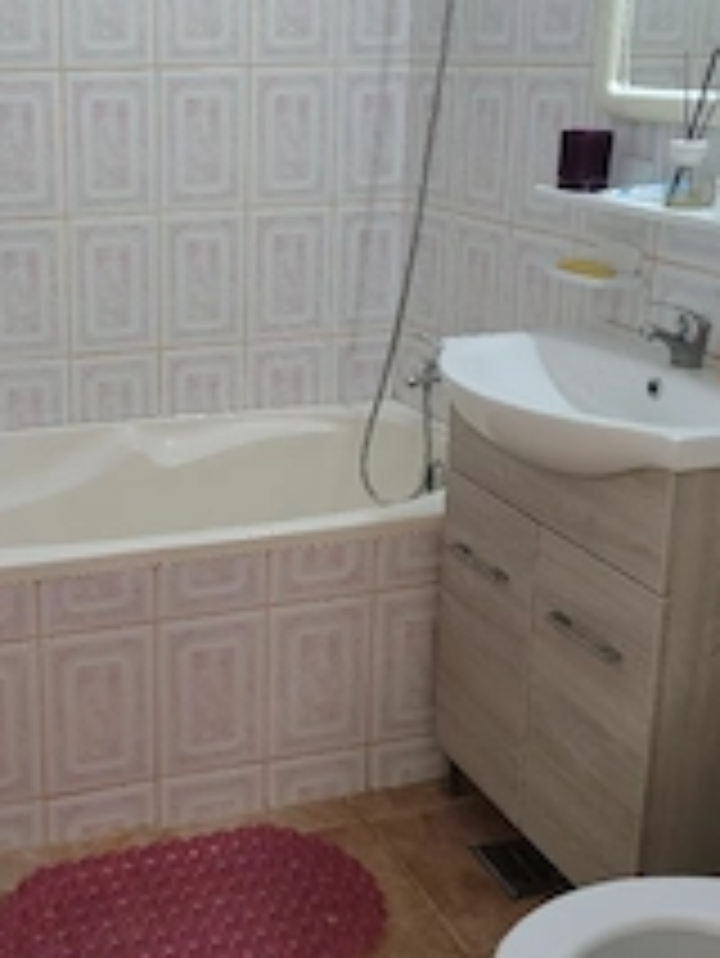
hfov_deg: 31.0
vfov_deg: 41.7
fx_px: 1247
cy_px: 360
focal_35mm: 45
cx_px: 94
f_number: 1.8
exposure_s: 1/100
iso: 858
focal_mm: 5.56
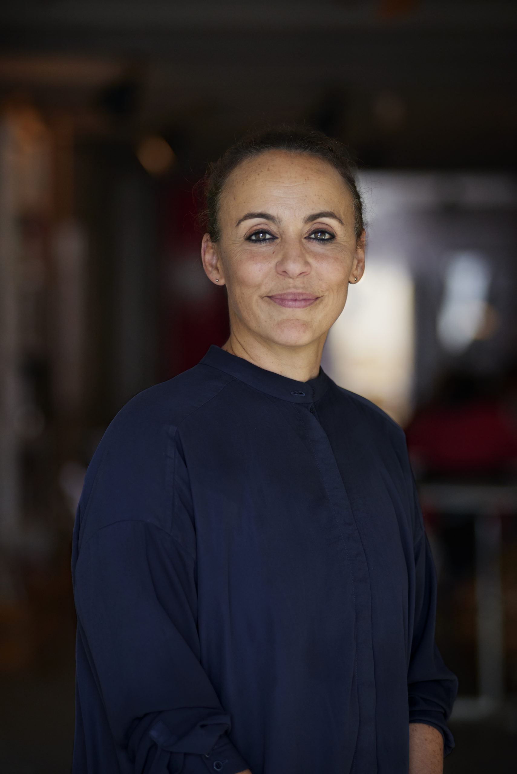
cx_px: 258
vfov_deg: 17.1
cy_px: 387
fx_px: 2582
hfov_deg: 11.4
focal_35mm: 120
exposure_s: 1/250
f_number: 2.8
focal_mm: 120
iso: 800
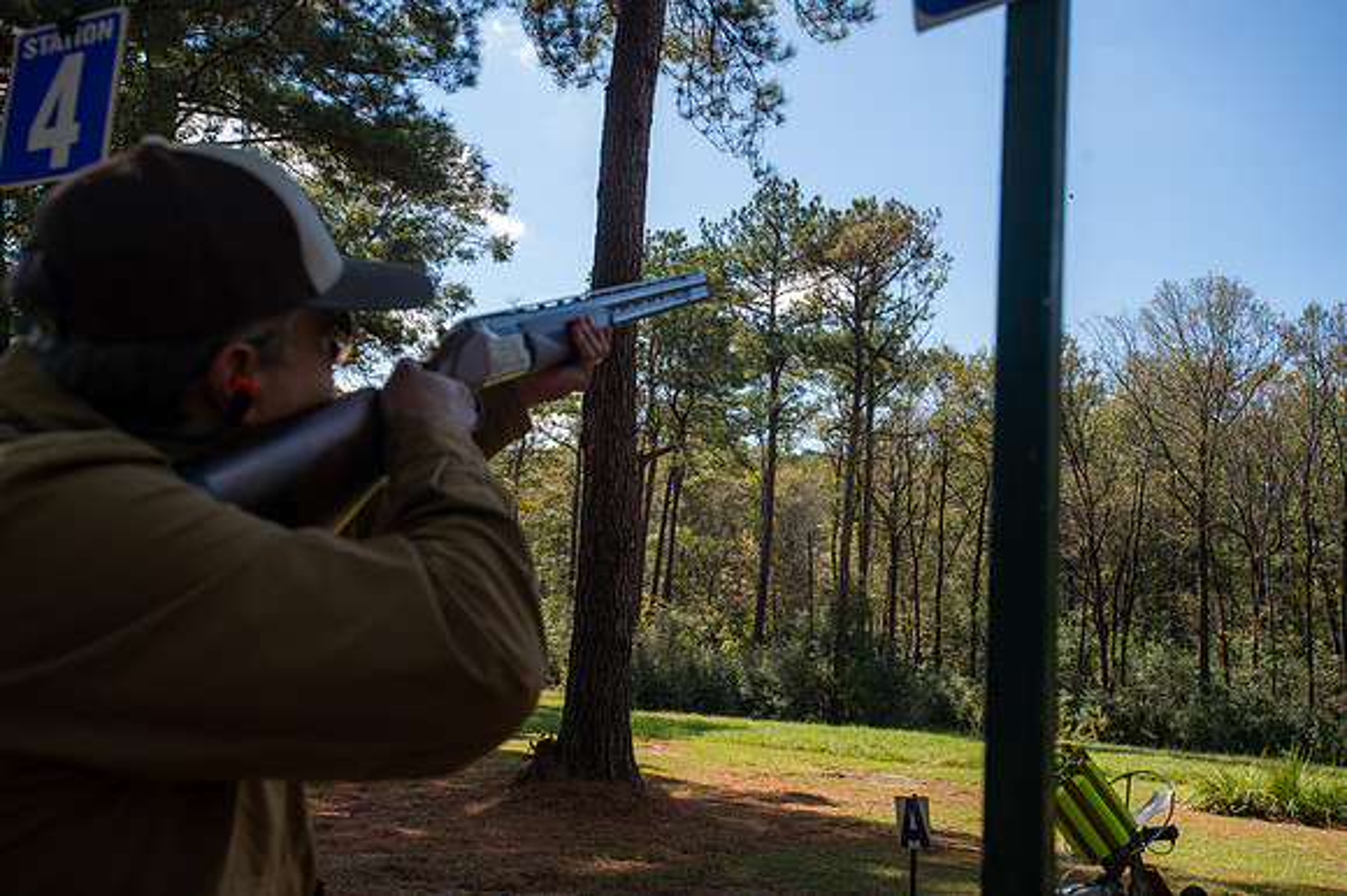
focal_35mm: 32
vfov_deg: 41.1
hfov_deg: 58.7
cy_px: 448
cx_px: 674
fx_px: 1197
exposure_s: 1/250
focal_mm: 32
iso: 80
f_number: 6.3
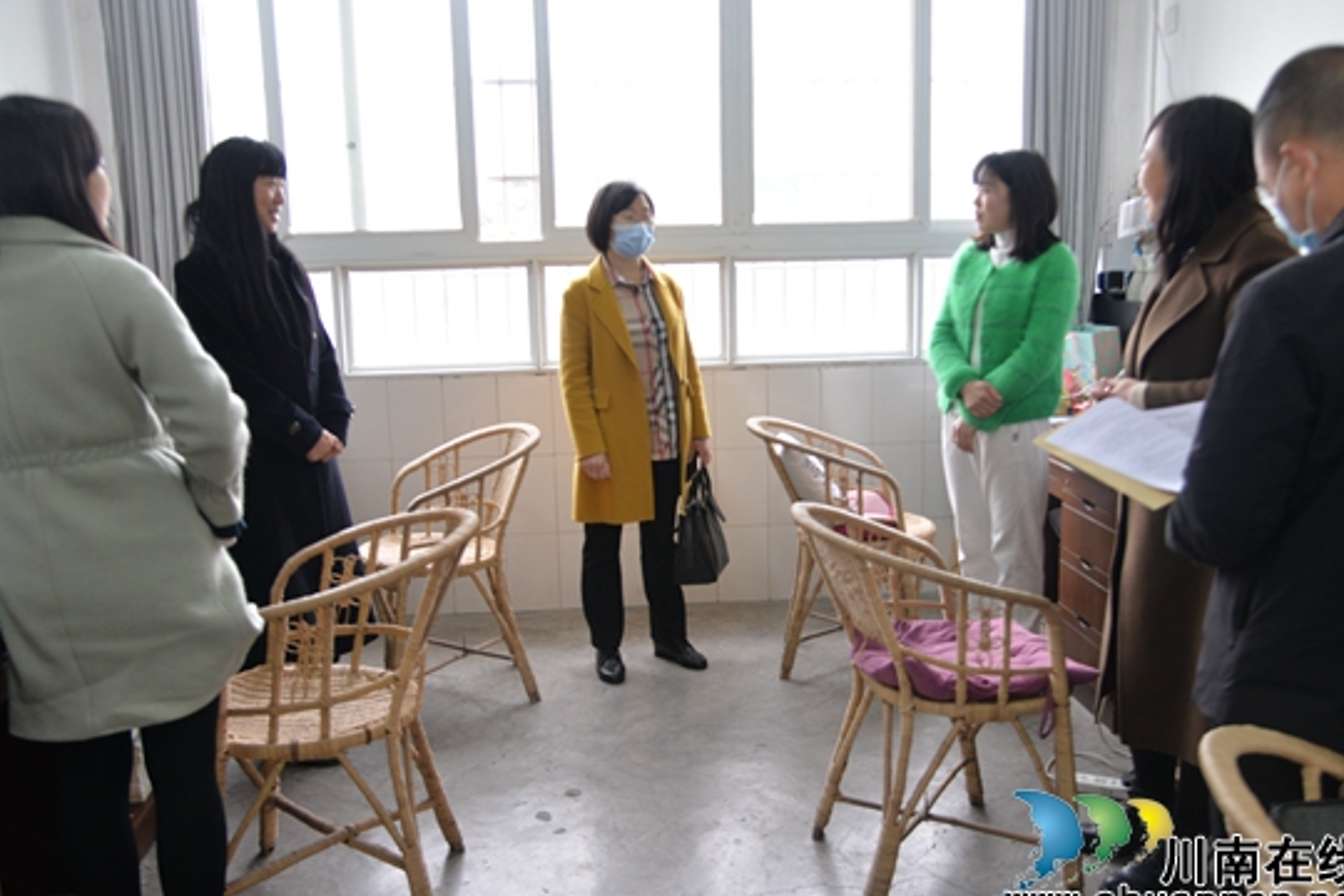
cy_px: 444
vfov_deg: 41.1
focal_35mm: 32
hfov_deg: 58.7
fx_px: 1195
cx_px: 699
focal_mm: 27
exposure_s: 1/125
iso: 1000
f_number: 4
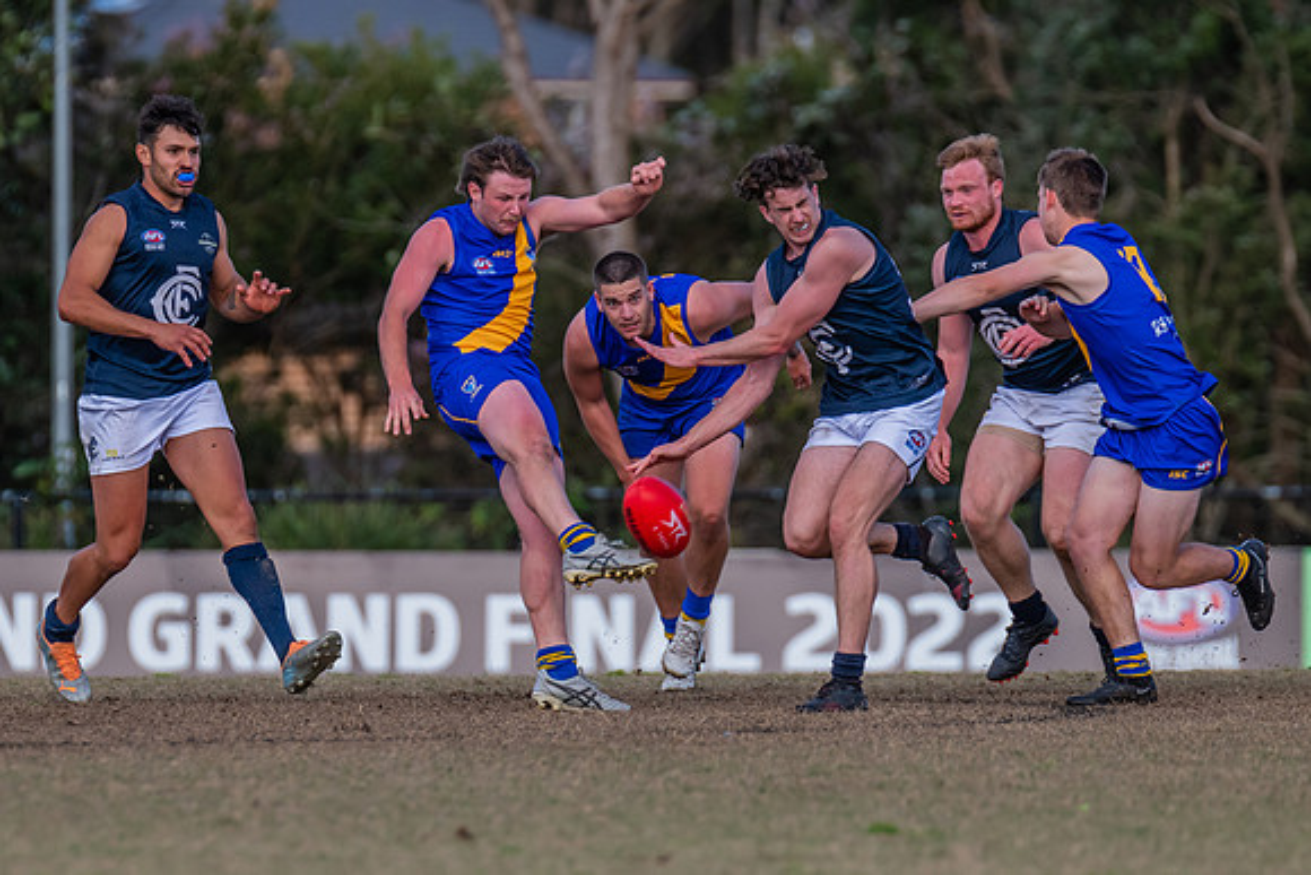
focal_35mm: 561
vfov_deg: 2.5
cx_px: 456
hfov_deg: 3.7
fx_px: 20441
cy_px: 550
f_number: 5
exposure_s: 1/2000
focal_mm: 380
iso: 800
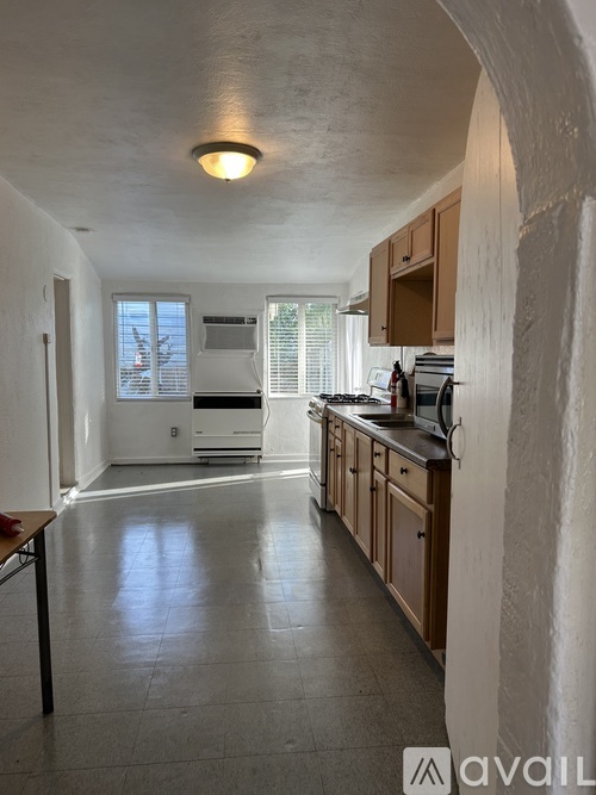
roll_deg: -0.4
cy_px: 398
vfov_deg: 67.3
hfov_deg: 53.0
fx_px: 597
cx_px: 298
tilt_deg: -4.2
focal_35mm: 26
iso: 50
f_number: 1.5
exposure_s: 1/120
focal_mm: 5.7
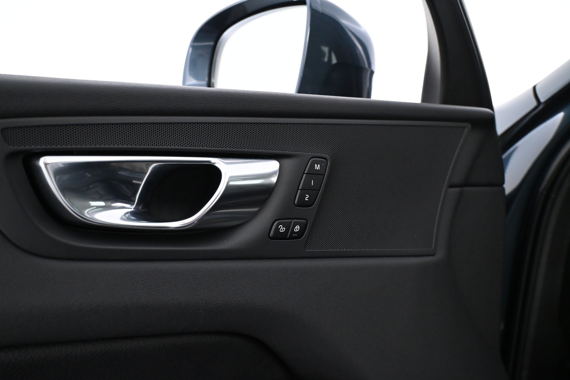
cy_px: 190
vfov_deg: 44.6
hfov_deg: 63.2
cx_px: 285
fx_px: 463
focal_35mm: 29
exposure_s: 1/40
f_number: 4.5
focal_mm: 19.5
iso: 4000
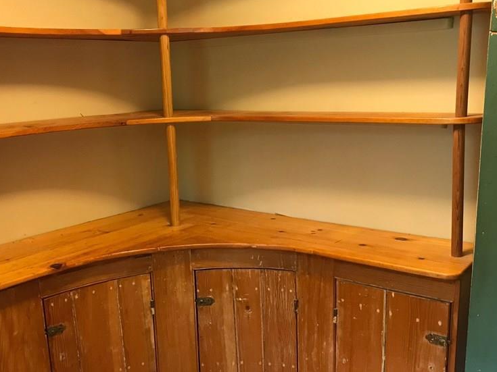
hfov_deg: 47.8
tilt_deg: -12.4
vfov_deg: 36.7
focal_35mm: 39
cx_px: 233
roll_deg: +1.7
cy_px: 222
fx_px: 560
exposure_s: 1/12
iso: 100
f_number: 1.8
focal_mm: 3.99
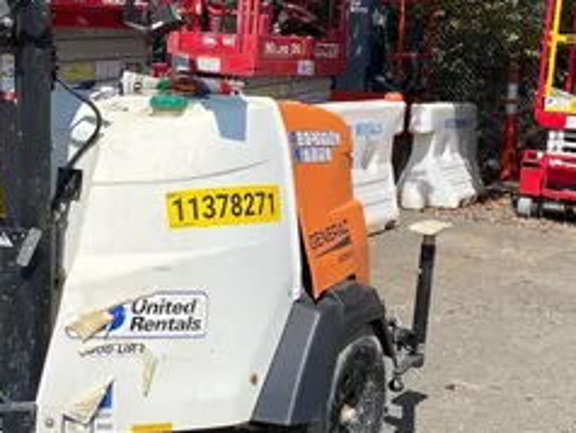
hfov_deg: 31.8
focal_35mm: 60
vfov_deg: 24.5
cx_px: 179
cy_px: 204
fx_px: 999
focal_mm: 4.25
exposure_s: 1/3401
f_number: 1.8
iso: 32
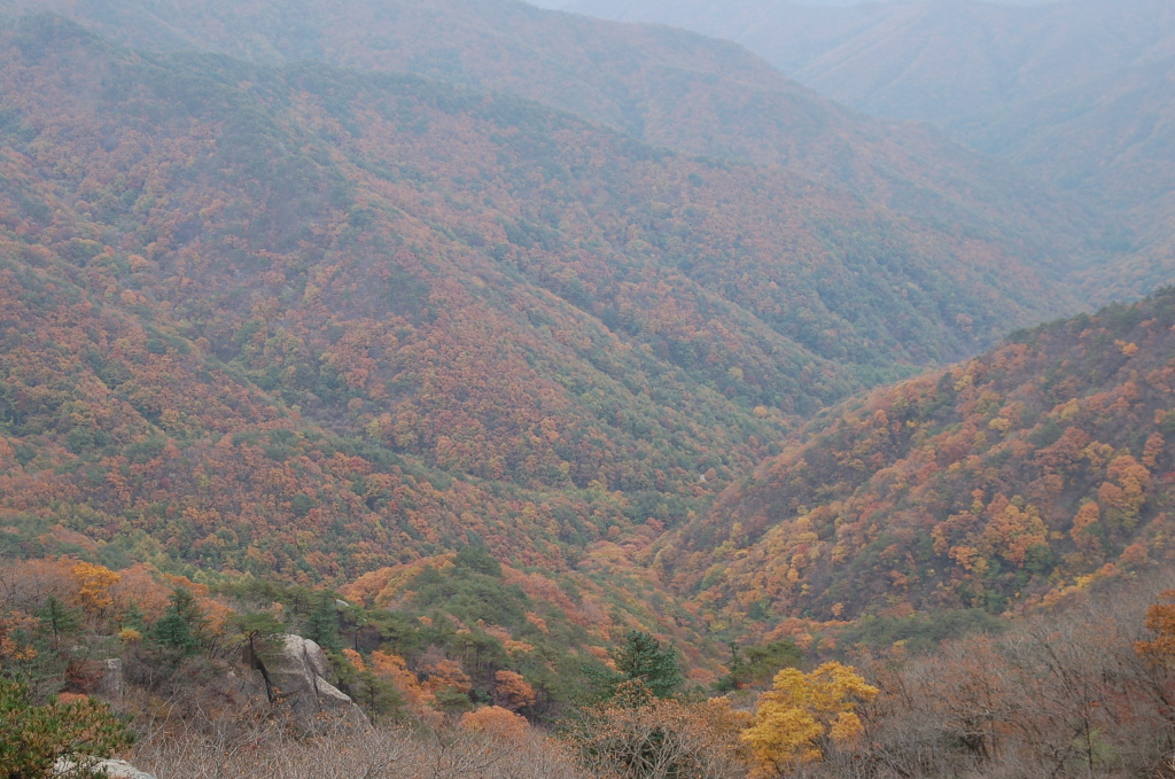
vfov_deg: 26.4
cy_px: 390
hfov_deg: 38.9
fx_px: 1662
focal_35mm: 51
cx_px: 588
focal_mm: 34
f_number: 6.3
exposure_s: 1/160
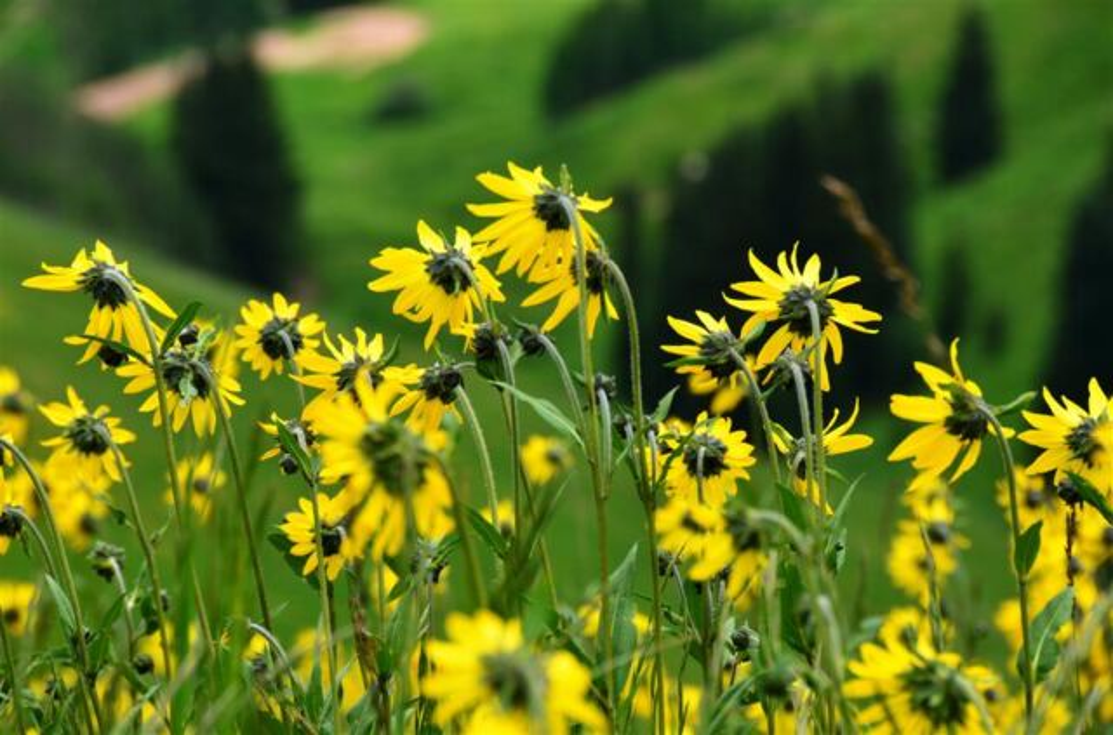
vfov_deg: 4.6
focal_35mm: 300
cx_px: 556
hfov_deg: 6.9
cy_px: 368
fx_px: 9250
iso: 160
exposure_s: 1/125
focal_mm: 200
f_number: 11
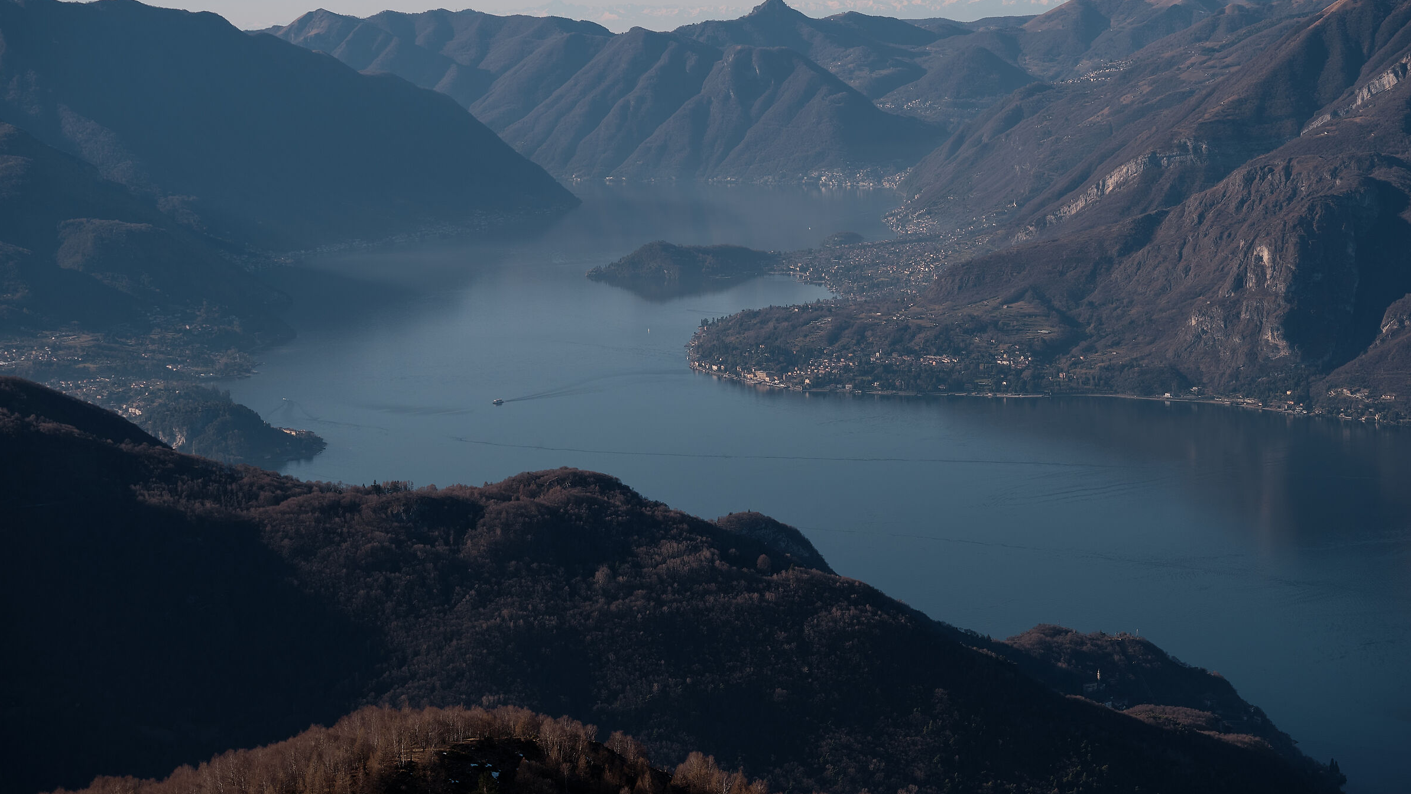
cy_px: 390
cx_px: 707
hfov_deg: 26.8
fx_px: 2956
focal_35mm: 79
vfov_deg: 15.3
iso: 125
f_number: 8
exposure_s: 1/250
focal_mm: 50
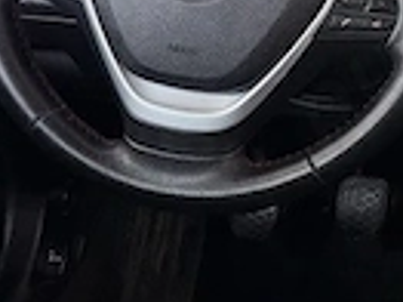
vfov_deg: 13.3
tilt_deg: -15.2
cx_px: 615
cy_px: 3
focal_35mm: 110
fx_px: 1279
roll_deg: -2.1
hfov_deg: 16.3
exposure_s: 1/51
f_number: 1.78
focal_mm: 6.76
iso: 400
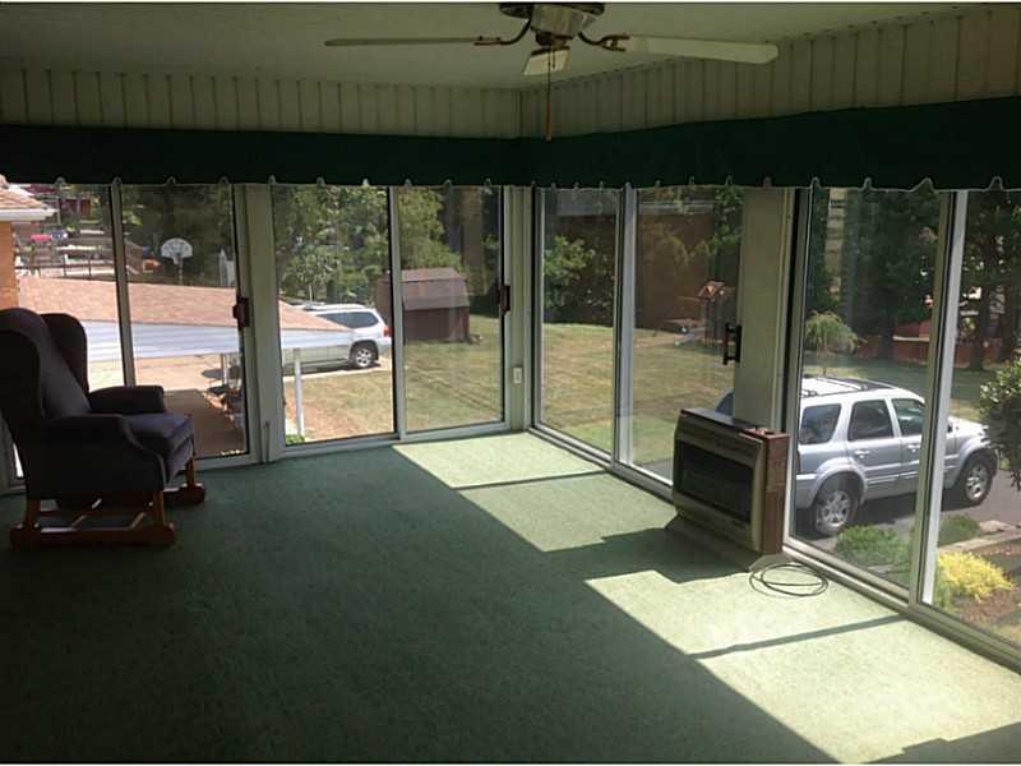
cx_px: 510
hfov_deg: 52.6
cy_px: 383
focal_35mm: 35
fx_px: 1032
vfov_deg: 40.7
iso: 50
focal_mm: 4.28
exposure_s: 1/408
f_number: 2.4
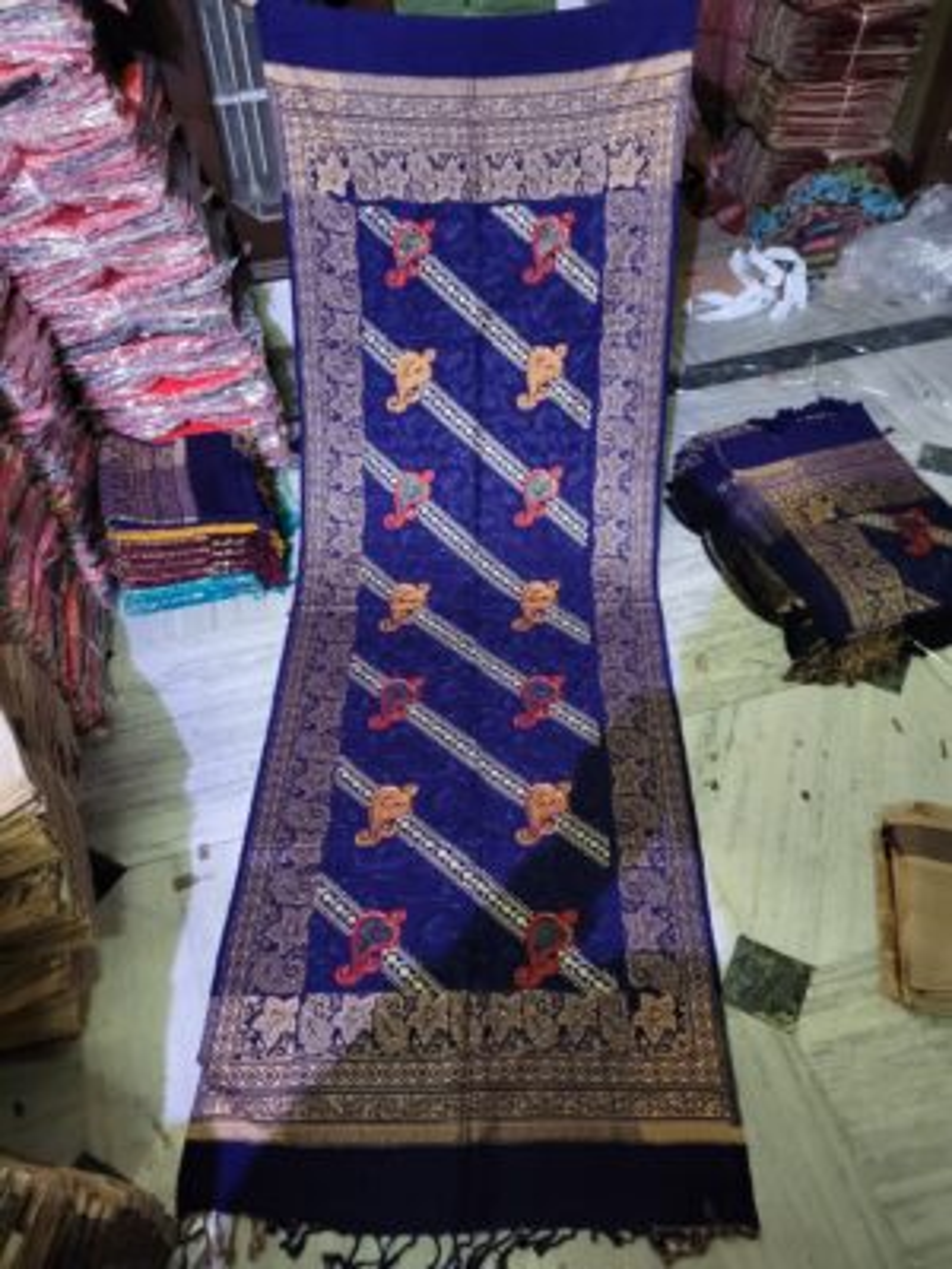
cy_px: 634
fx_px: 953
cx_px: 476
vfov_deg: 67.3
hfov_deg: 53.1
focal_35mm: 26
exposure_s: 1/25
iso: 640
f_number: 1.8
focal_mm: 5.4
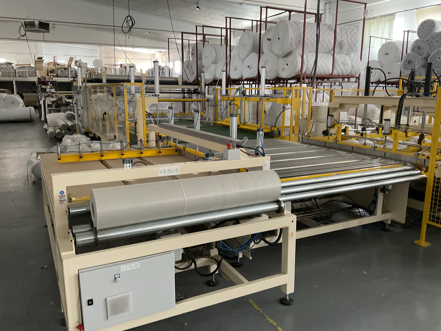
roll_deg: +0.4
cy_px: 166
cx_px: 220
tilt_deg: -10.3
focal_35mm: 29
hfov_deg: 61.7
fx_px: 369
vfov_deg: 48.2
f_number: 1.8
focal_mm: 3
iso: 160
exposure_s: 1/60
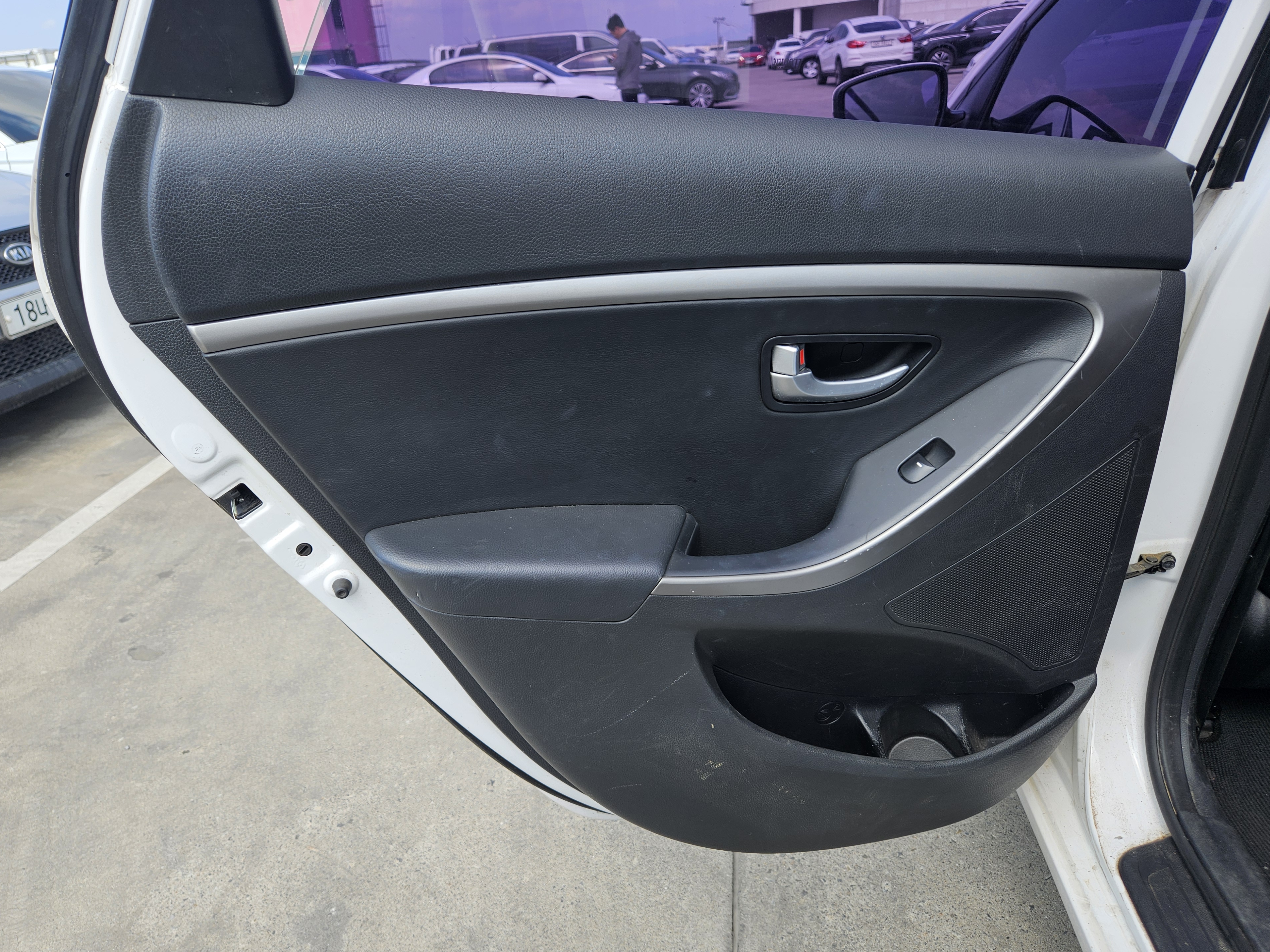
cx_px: 612
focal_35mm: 24
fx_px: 881
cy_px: 484
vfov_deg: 56.8
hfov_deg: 71.6
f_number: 1.8
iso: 25
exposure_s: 1/713
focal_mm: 5.4
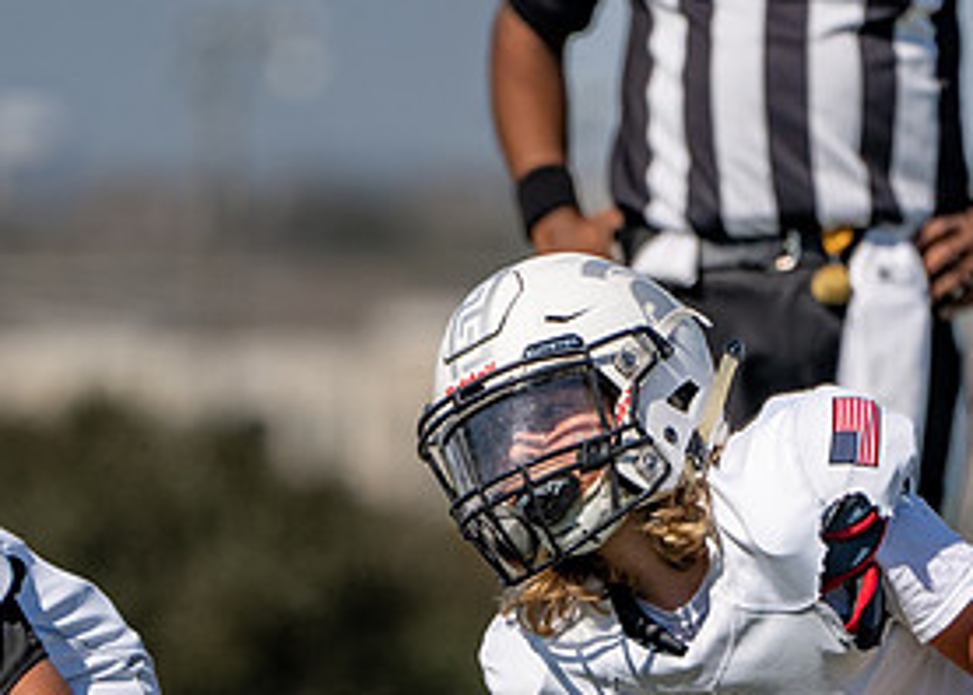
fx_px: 35048
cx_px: 463
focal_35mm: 1268
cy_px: 655
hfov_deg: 1.6
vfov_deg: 1.1
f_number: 5.6
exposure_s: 1/1600
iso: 100
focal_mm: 400
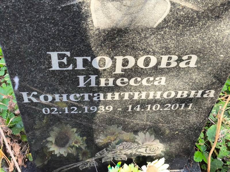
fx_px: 332
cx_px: 115
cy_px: 86
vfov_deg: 29.1
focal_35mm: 50
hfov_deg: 38.2
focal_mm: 4.71
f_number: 1.7
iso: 64
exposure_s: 1/100
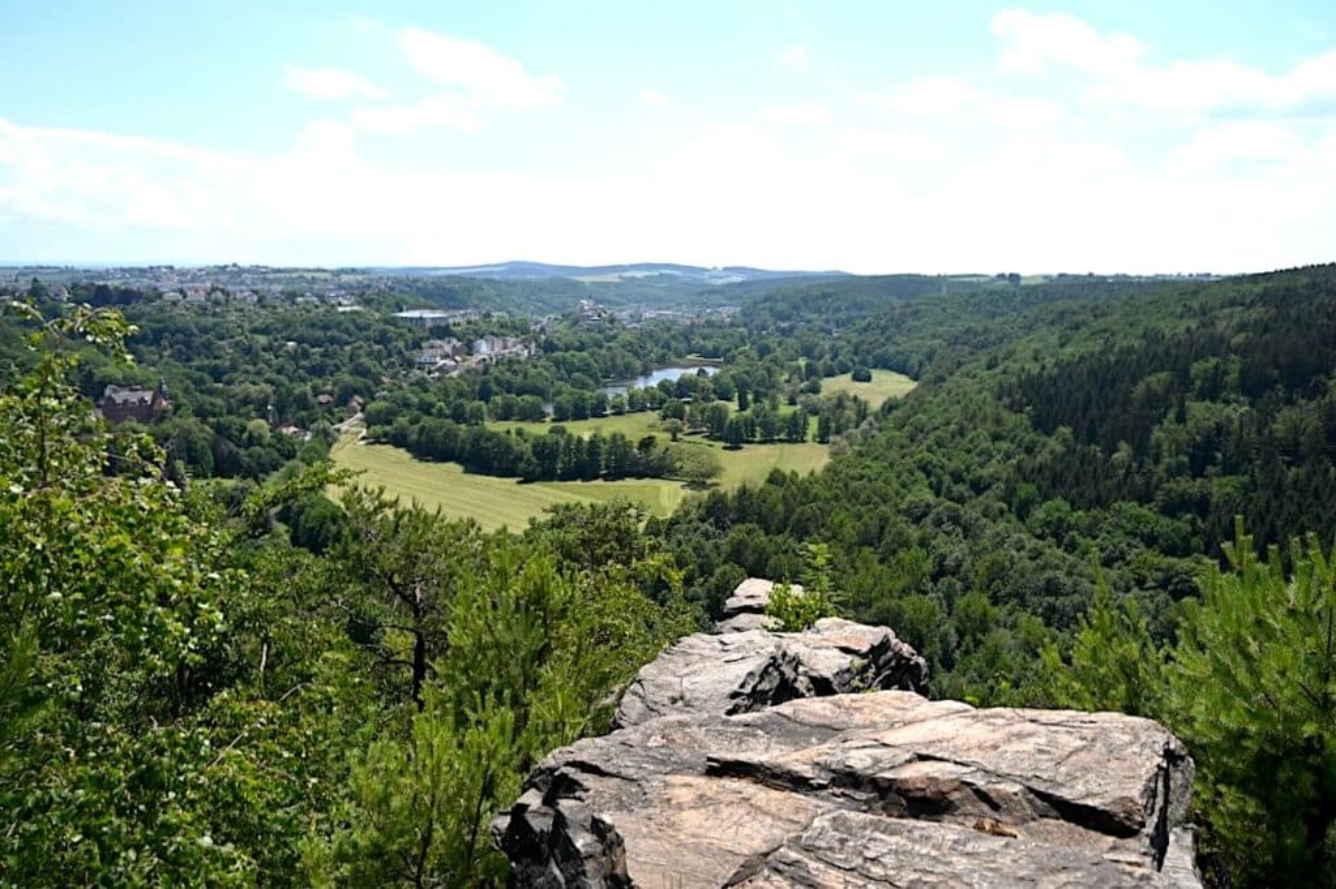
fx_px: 890
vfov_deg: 53.1
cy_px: 444
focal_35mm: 24
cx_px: 668
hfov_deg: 73.8
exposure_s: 1/320
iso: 100
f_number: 7.1
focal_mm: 24
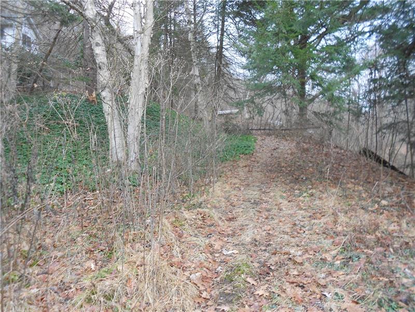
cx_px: 208
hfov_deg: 61.7
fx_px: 348
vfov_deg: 48.2
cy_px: 156
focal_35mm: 29
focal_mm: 5.1
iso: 100
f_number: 3.4
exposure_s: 1/30
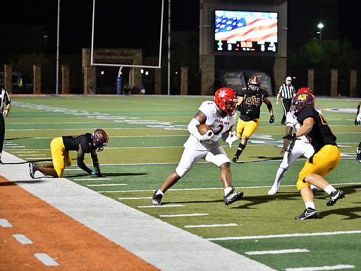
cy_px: 135
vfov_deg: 15.1
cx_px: 202
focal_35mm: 98
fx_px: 1022
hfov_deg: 20.0
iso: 12800
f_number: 2.8
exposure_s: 1/3200
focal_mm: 90
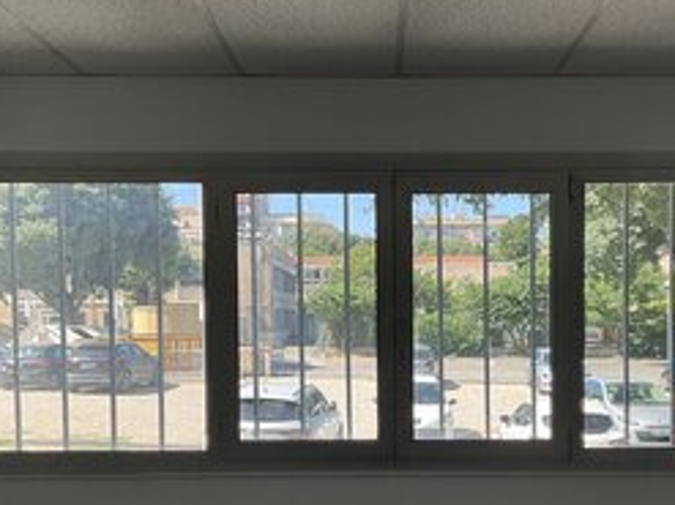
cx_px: 399
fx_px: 916
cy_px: 352
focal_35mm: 47
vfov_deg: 30.5
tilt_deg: -2.7
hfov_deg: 40.3
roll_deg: -0.6
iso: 25
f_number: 1.8
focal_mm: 3
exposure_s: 1/284
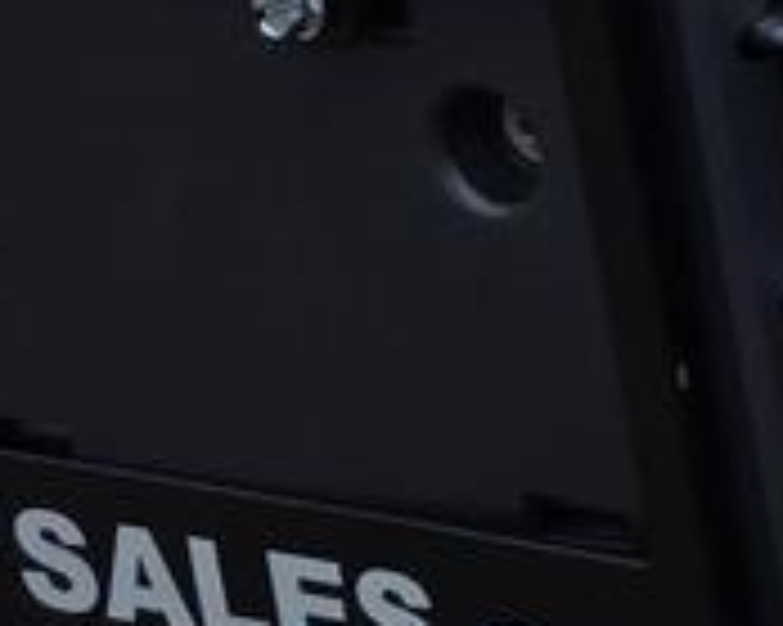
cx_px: 2853
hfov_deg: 8.3
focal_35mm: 165
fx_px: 3822
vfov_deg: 9.0
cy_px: -410
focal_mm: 6.3
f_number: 1.7
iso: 80
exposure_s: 1/1737
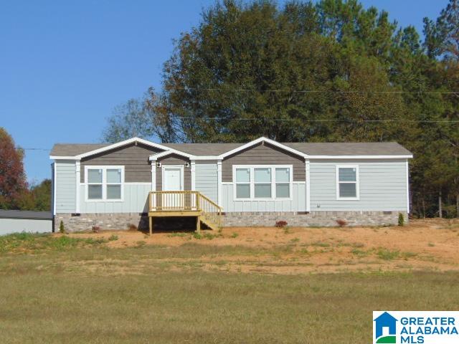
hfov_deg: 18.2
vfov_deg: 13.7
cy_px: 172
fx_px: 1432
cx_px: 230
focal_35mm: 108
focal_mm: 19.4
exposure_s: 1/250
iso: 80
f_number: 10.1
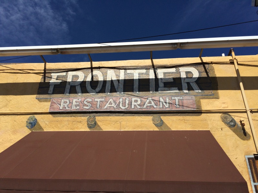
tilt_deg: +28.4
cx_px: 129
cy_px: 96
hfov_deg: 61.7
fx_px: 216
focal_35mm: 29
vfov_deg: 48.2
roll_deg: -1.8
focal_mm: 4.15
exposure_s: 1/4566
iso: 32
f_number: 2.2
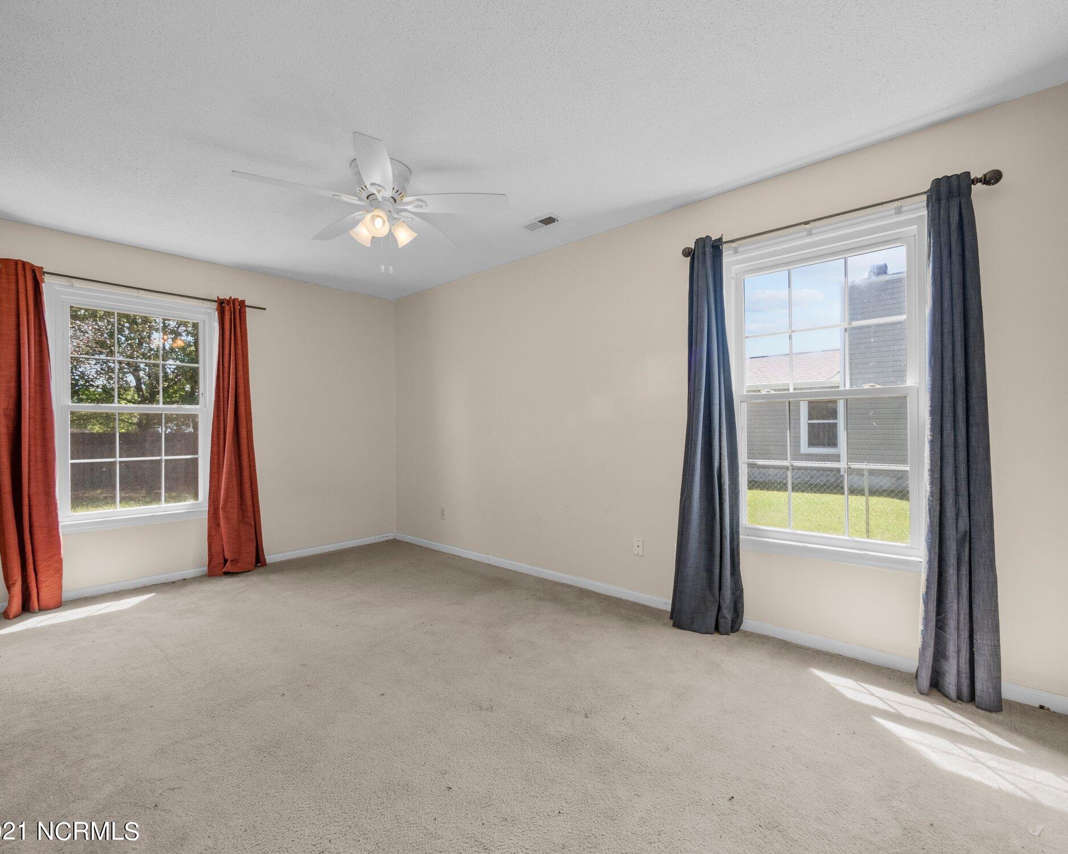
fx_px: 474
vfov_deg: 84.0
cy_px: 432
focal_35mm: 15
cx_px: 539
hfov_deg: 96.8
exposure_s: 1/30
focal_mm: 7
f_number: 4
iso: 320
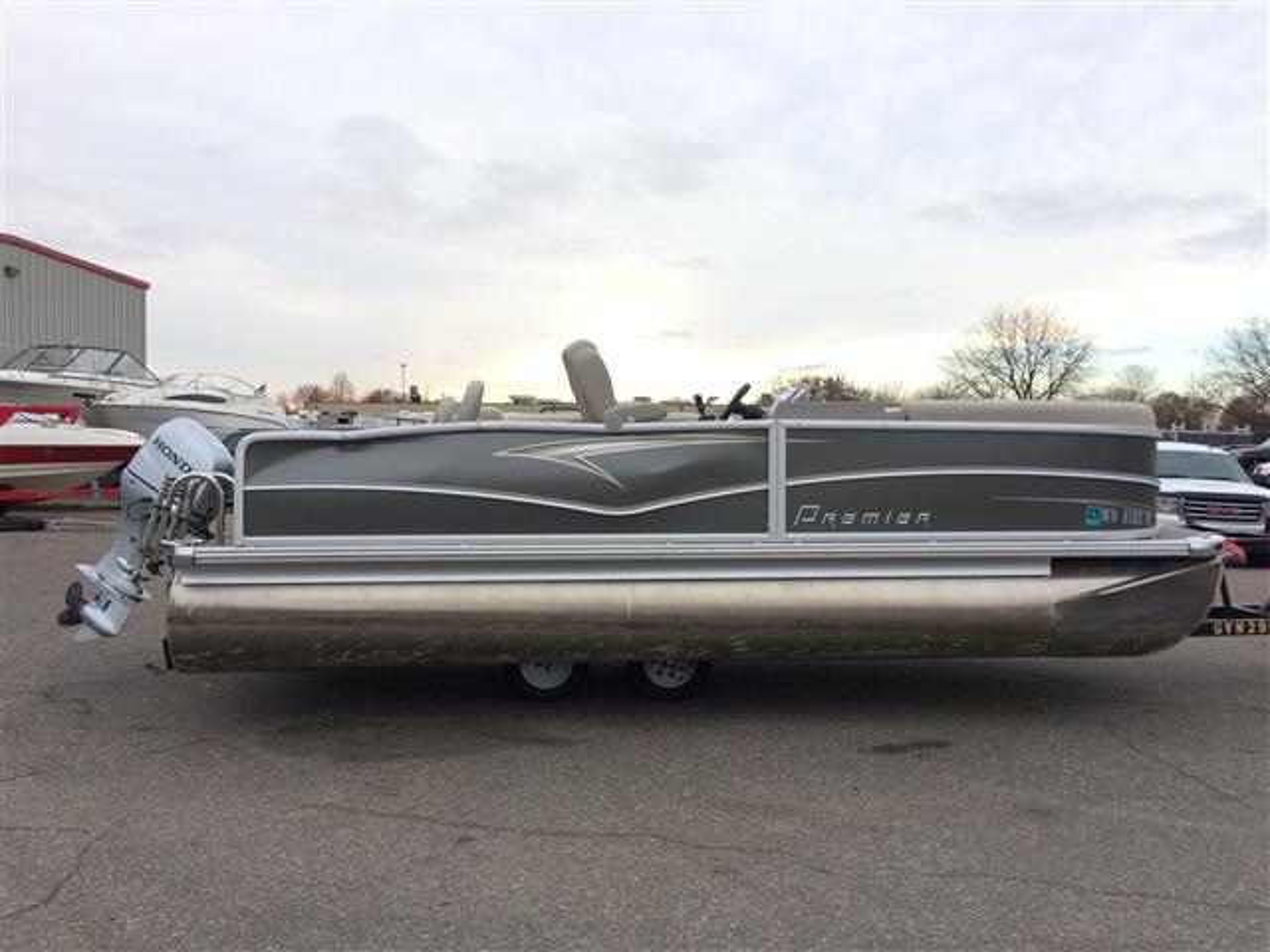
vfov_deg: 48.2
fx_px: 1064
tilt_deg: -3.5
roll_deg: +0.4
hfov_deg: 61.7
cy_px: 476
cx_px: 635
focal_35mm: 29
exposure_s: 1/234
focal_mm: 4.15
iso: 32
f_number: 2.2
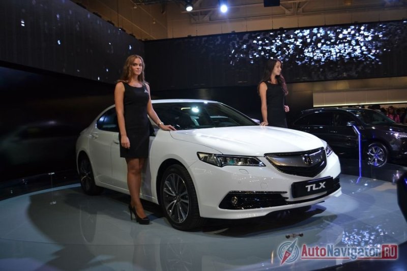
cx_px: 204
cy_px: 136
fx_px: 373
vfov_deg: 40.0
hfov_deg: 57.2
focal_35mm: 33
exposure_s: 1/60
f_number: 4
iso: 450
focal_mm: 22
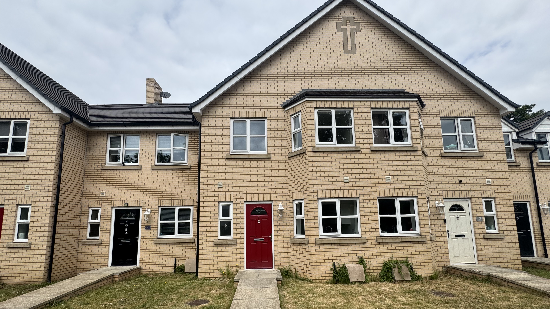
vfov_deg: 65.8
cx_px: 273
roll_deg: +0.7
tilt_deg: +8.4
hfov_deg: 99.4
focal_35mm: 16
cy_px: 199
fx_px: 233
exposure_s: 1/1976
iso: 50
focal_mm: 2.22
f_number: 2.2
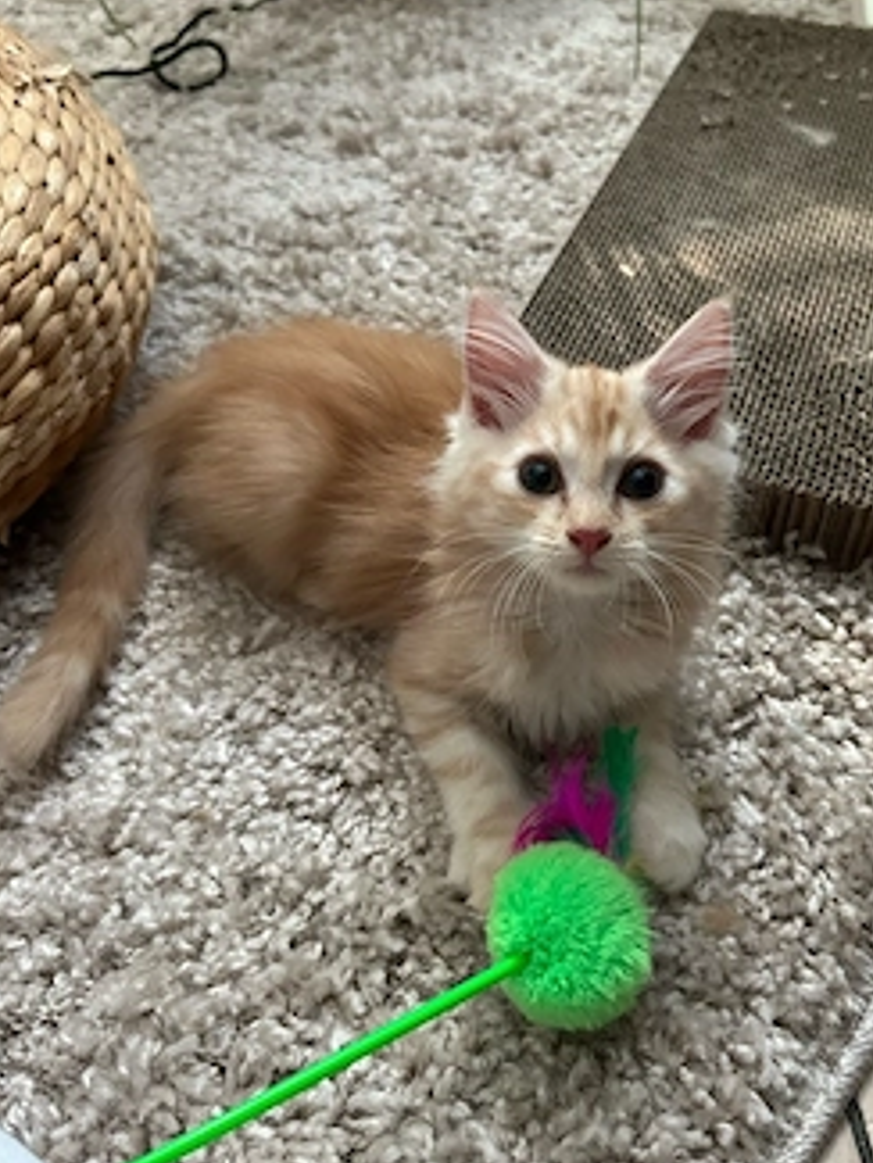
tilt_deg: -46.7
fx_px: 1075
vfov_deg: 56.7
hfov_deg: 44.0
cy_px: 519
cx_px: 515
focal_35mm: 32
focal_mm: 5.7
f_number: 1.5
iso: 500
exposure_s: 1/44
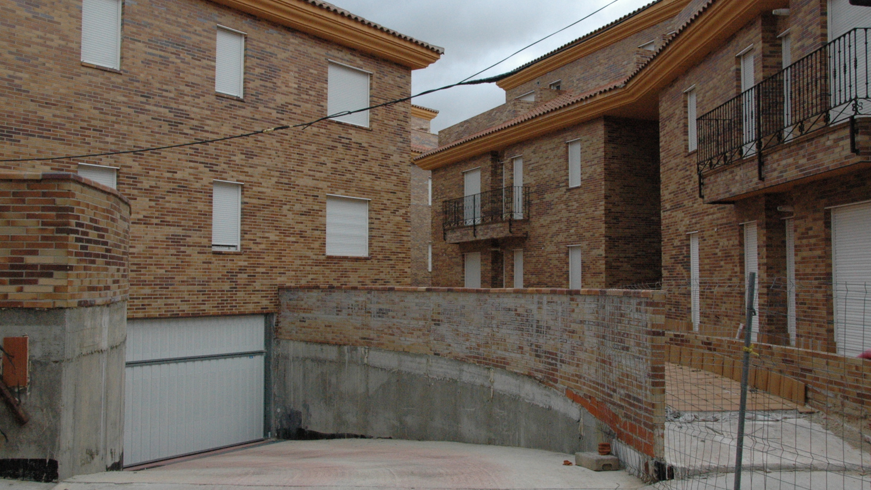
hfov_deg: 56.6
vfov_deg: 33.7
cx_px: 437
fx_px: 808
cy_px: 230
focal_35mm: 35
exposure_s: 1/640
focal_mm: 22
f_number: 14
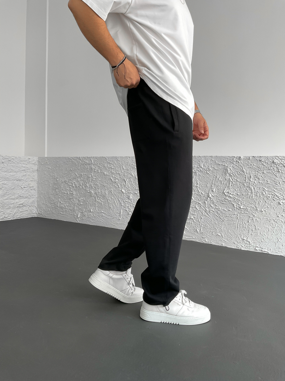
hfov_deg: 48.2
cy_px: 190
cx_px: 142
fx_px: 318
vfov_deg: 61.7
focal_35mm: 29
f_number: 1.8
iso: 40
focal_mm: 3
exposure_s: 1/120
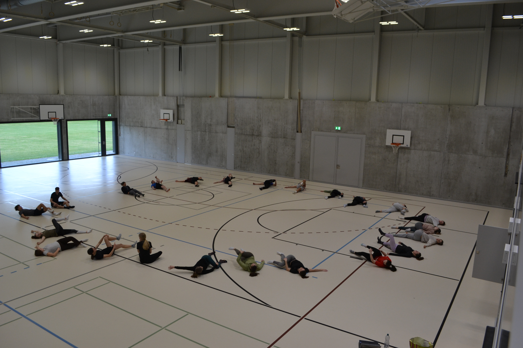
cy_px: 174
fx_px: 392
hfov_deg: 67.4
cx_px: 262
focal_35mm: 27
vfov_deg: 47.9
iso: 400
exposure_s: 1/125
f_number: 5.6
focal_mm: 18
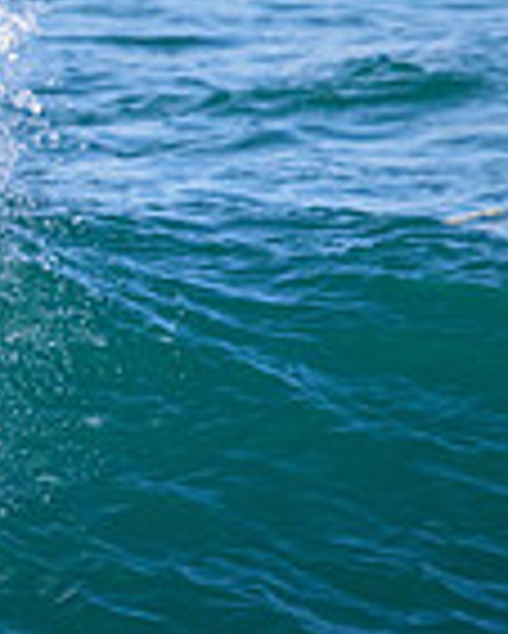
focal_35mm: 2085
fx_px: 39142
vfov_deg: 0.9
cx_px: -773
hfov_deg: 0.7
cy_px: 344
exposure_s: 1/2000
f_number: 11
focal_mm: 540
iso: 3200
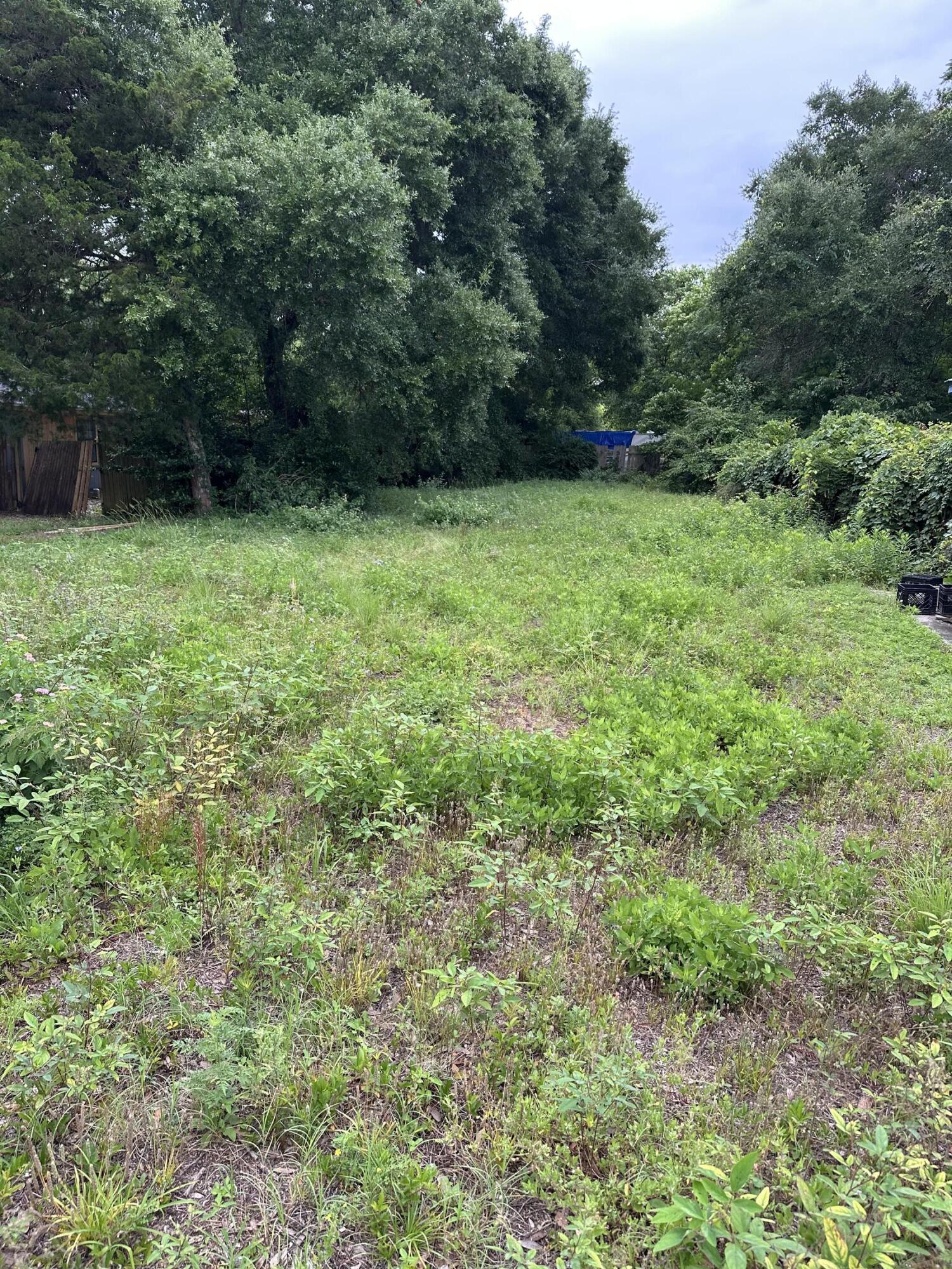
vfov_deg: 71.6
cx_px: 476
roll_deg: -1.8
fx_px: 880
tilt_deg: -11.0
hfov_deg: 56.8
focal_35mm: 24
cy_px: 634
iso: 80
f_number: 1.78
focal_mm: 6.86
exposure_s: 1/587
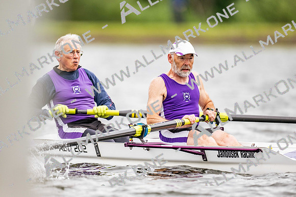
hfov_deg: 3.4
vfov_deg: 2.3
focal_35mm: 600
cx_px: 148
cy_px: 98
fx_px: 4934
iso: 800
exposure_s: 1/2500
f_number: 4
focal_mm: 600
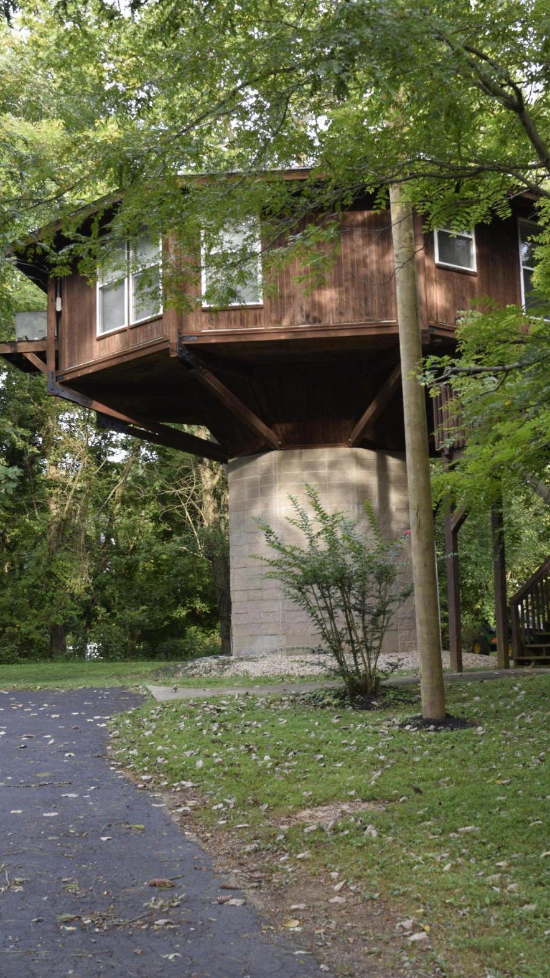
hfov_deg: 23.0
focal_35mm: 52
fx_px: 1348
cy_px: 413
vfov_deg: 39.8
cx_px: 331
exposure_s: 1/125
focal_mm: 26
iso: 400
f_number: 7.1
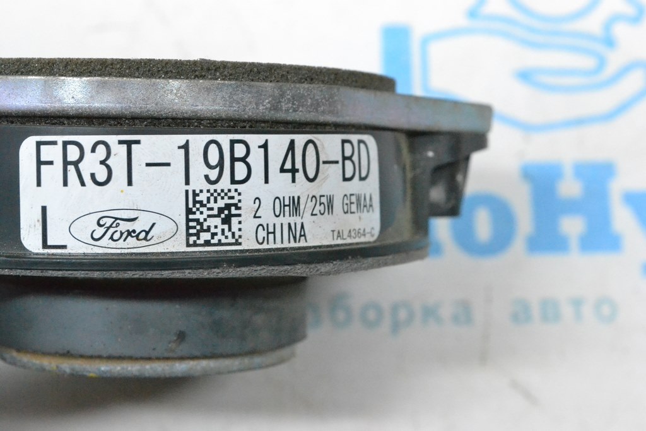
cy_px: 216
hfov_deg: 28.1
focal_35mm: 72
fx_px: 1292
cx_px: 323
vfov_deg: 18.9
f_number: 9
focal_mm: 48
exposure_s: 1/160
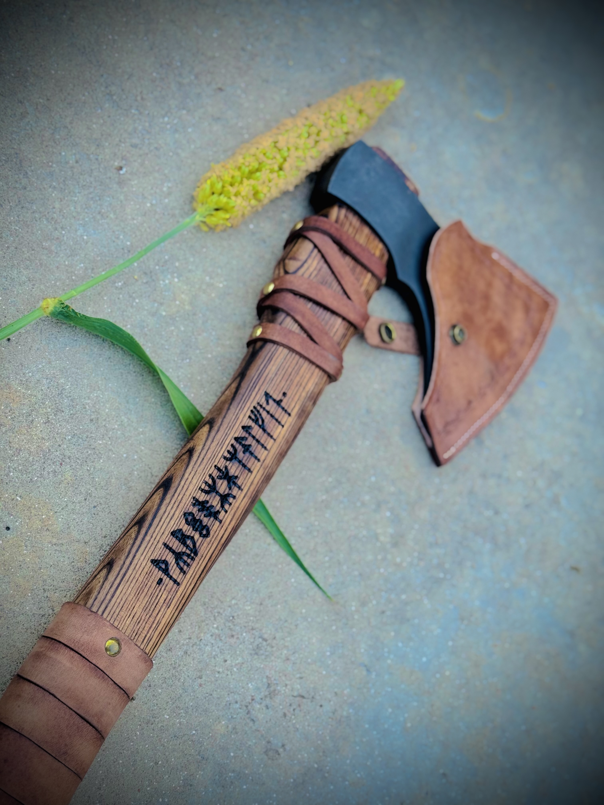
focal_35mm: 48
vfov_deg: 39.7
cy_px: 402
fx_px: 1117
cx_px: 302
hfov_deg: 30.3
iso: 80
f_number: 1.78
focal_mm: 6.76
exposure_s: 1/121
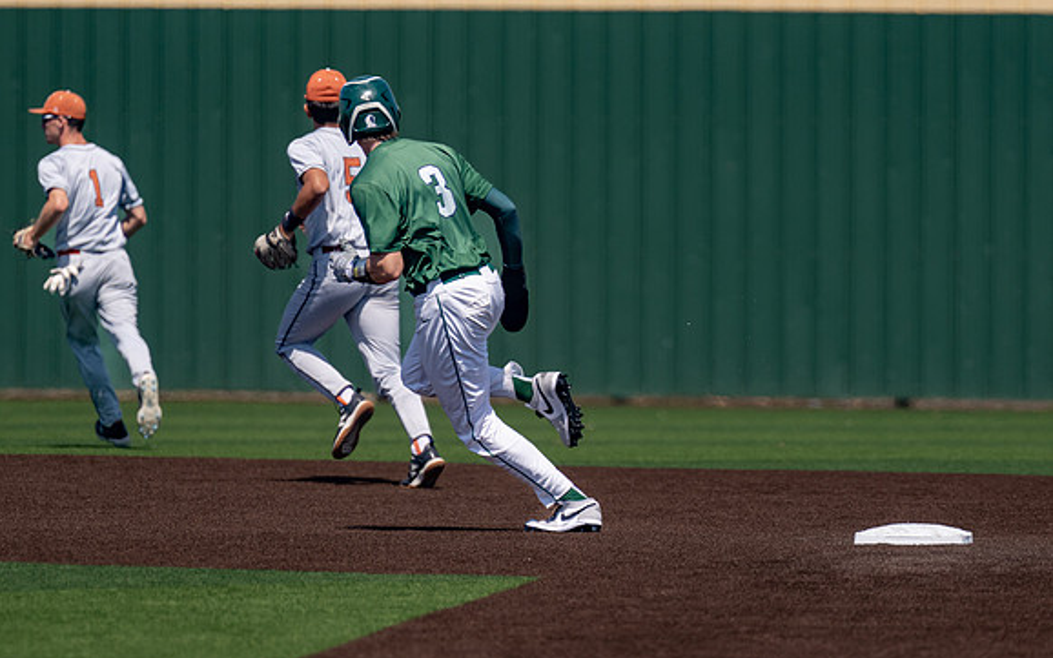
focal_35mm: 449
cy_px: 386
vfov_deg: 2.9
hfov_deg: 4.7
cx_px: 680
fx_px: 12883
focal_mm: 280
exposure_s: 1/4000
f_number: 4
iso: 320
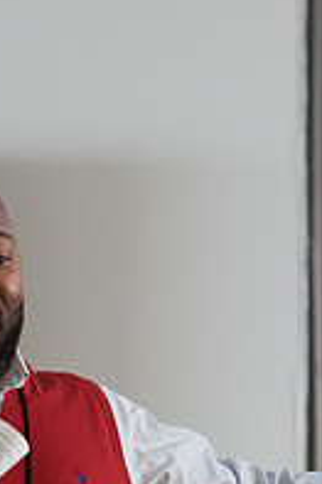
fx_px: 4045
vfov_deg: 6.8
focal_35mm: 301
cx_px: 202
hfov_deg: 4.6
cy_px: 416
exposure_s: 1/320
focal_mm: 102
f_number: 3.2
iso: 2000
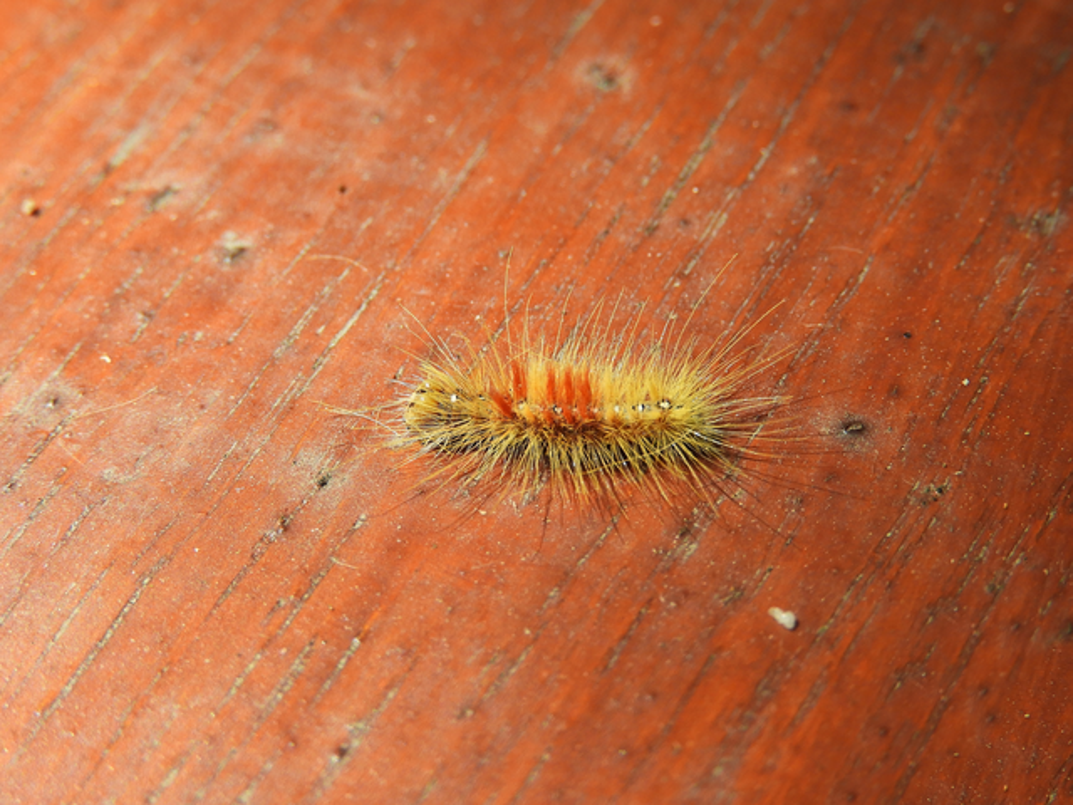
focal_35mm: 60
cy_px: 402
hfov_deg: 32.2
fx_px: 1860
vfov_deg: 24.4
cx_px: 536
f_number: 4.2
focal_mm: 10.7
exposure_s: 1/50
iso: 100
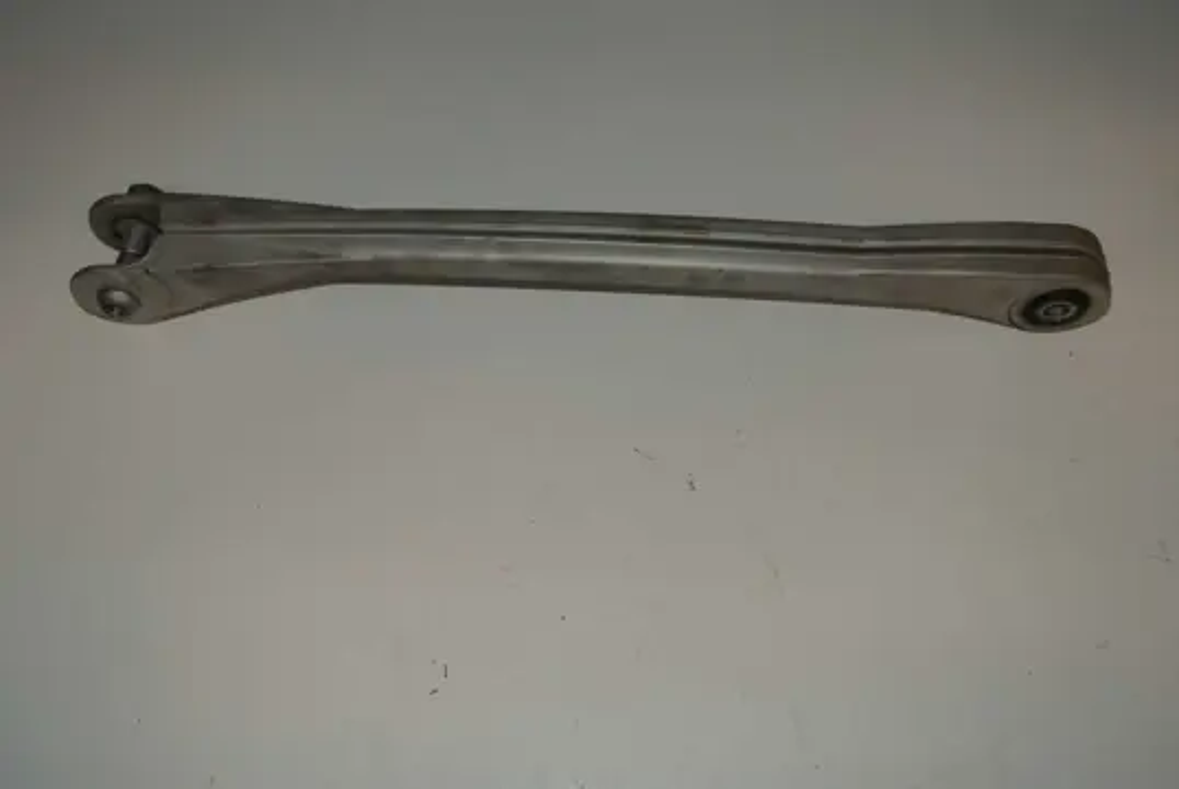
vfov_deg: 36.0
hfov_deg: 51.8
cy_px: 394
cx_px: 590
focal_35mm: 37
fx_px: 1213
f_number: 4
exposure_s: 1/60
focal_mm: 14
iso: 200
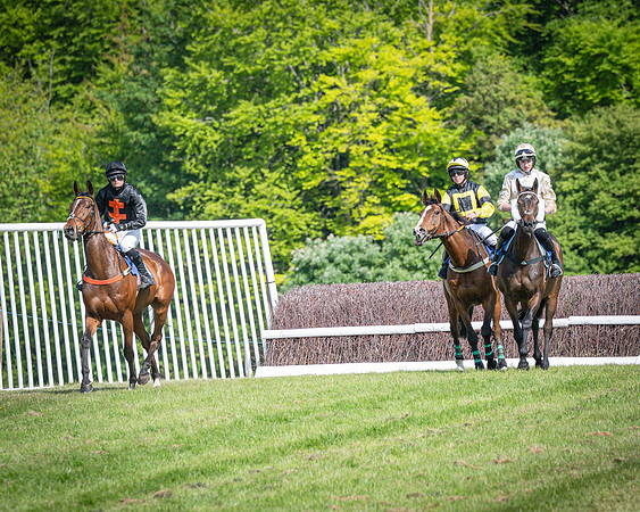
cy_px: 227
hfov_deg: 5.6
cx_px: 384
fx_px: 6522
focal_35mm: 344
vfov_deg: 4.5
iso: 400
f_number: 4
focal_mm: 170
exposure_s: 1/3200
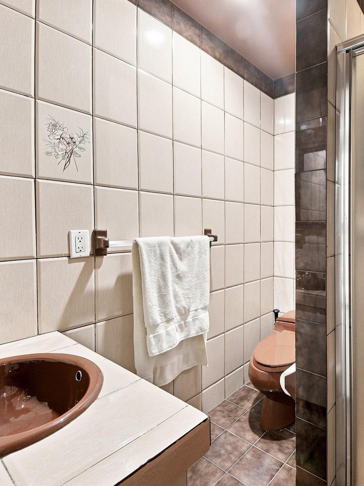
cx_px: 275
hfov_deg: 66.8
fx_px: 252
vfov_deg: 87.7
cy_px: 234
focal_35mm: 18
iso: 400
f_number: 9
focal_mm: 8
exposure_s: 1/50
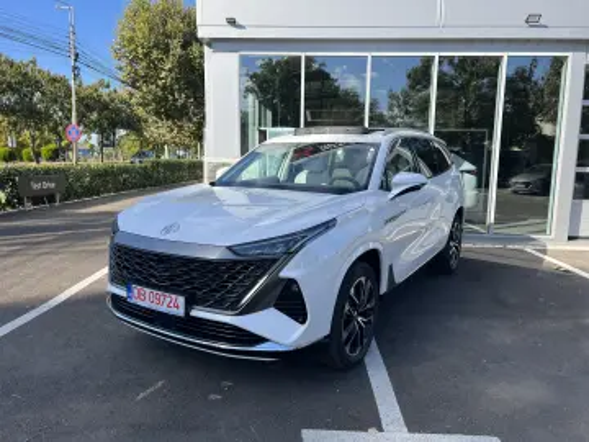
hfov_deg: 67.3
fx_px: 442
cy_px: 221
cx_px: 294
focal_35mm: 26
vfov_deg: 53.1
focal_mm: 5.7
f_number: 1.5
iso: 50
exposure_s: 1/1869
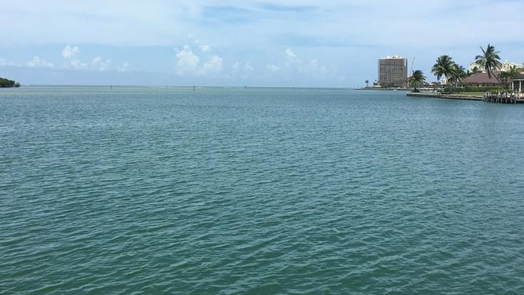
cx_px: 240
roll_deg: -0.1
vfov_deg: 26.9
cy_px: 87
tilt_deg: +1.0
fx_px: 612
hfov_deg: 46.3
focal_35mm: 44
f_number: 2.2
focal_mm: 4.15
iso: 25
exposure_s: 1/2262
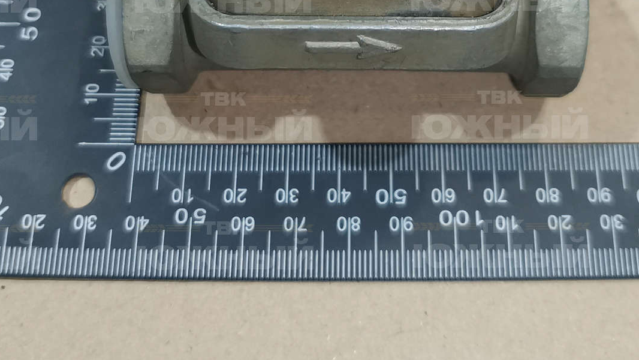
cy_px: -51
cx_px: 366
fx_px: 864
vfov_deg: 22.0
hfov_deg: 40.5
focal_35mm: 51
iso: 200
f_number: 1.4
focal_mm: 4.66
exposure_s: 1/100
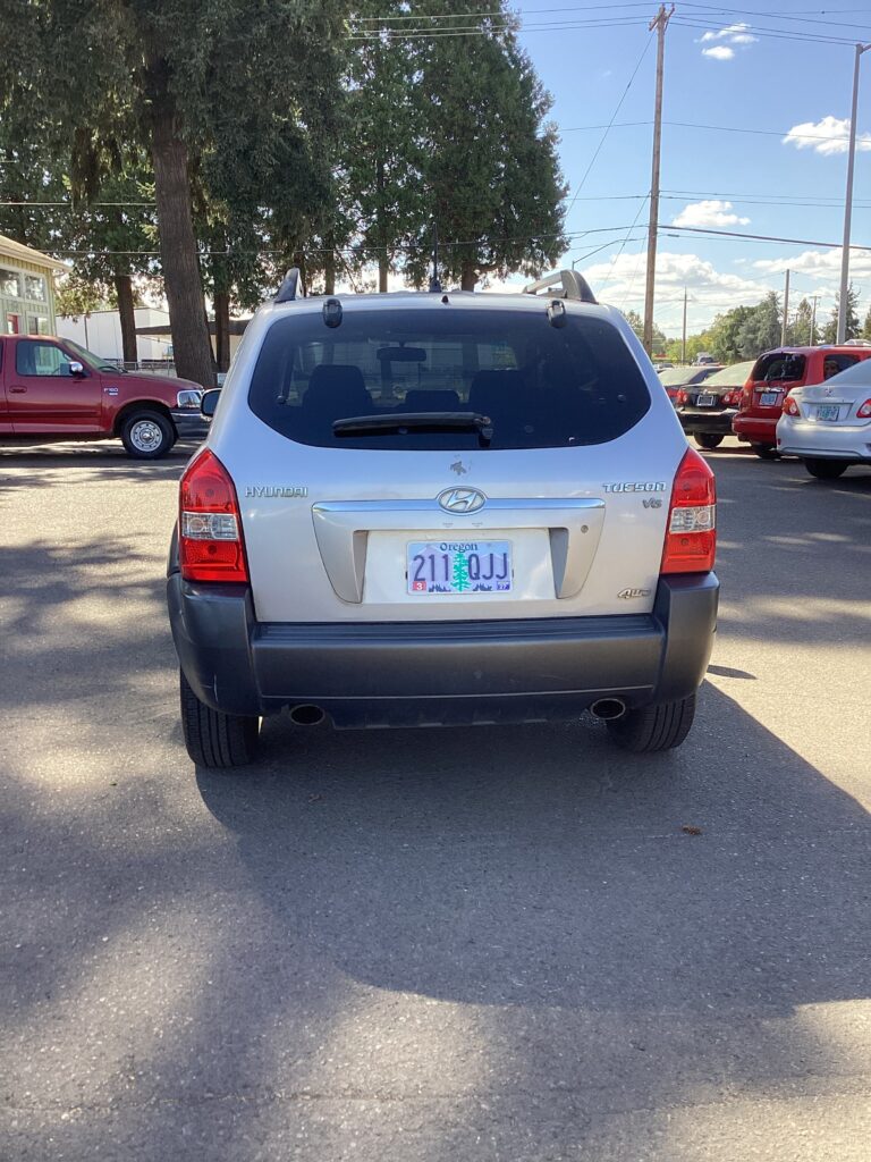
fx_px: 1040
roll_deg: +0.9
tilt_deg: -11.5
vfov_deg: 58.4
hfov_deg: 45.4
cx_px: 436
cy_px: 581
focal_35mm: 31
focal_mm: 3.3
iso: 25
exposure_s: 1/233
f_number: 2.4
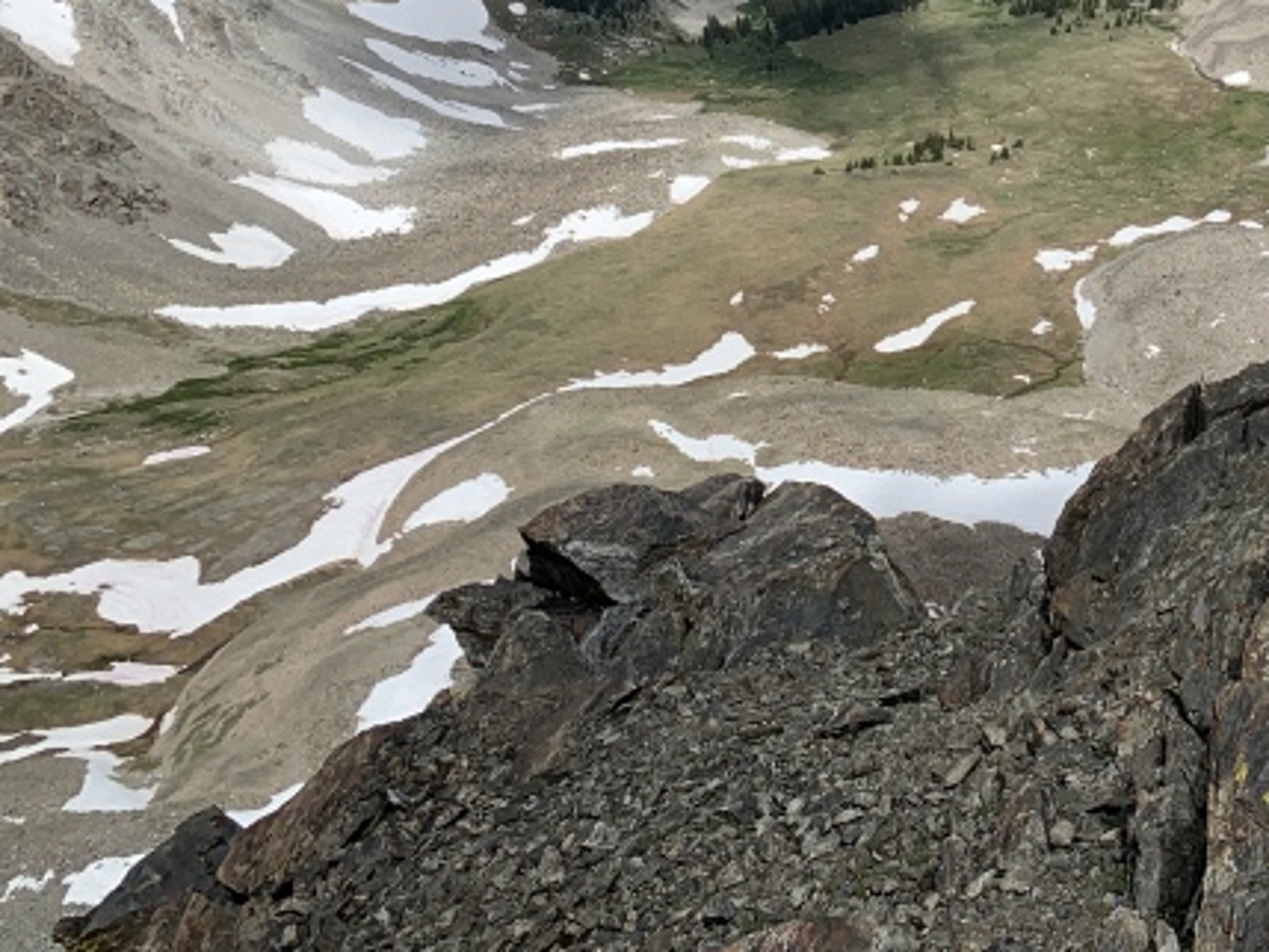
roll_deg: +2.8
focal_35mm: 62
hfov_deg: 28.7
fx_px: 2274
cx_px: 1343
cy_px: -145
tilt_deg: -14.5
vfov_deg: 22.1
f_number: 1.8
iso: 25
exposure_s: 1/3401
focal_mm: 4.25
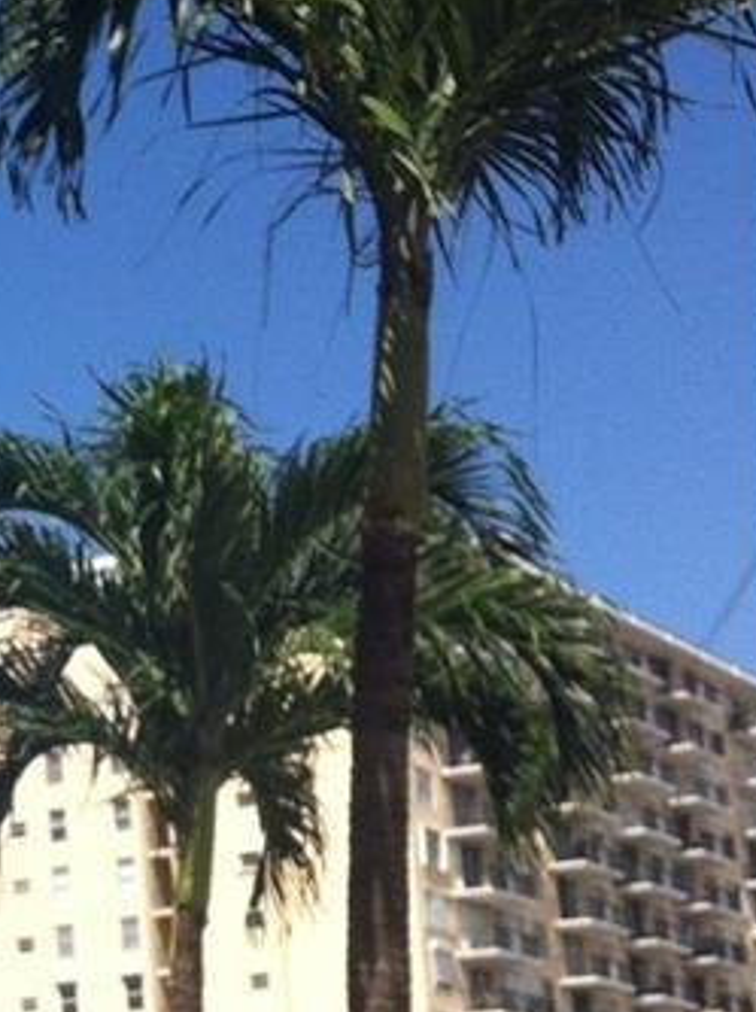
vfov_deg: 15.6
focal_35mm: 126
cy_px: 632
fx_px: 3676
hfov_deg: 11.1
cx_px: -534
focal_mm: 3.85
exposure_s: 1/1257
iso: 80
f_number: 2.8
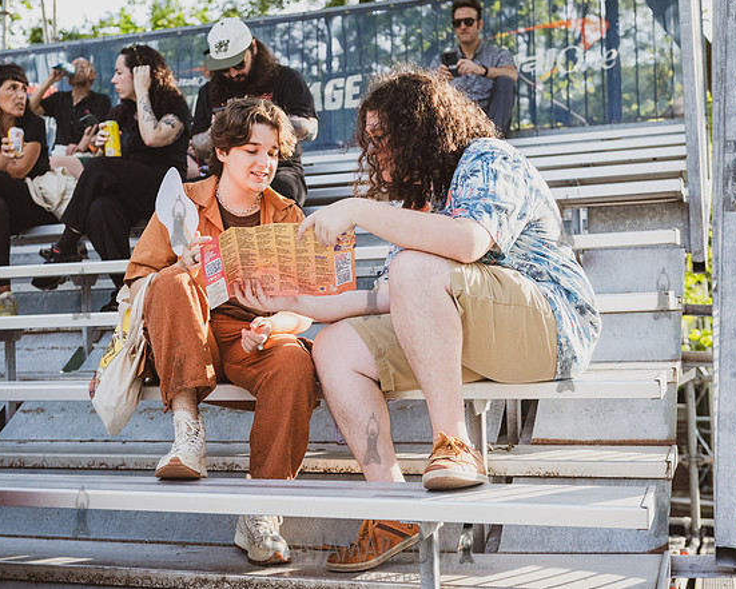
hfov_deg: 34.6
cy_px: 278
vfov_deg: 28.1
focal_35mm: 54
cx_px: 291
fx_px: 1176
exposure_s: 1/4000
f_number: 3.2
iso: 2000
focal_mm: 44
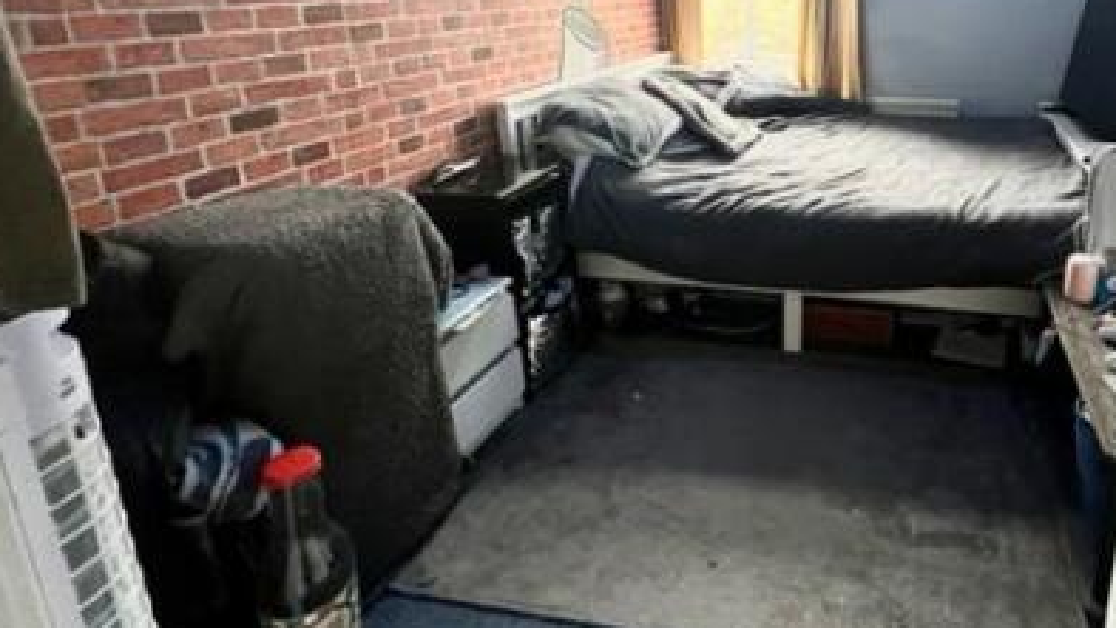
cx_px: 808
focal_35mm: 21
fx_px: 621
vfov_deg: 50.5
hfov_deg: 78.8
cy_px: 129
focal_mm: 1.57
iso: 500
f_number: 1.8
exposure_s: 1/60
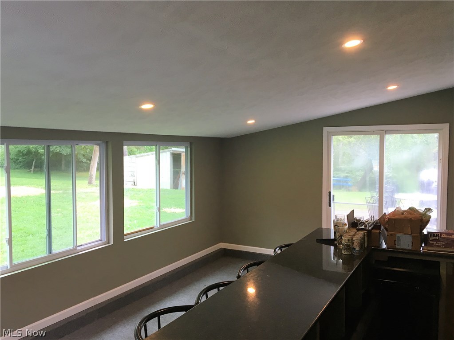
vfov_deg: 48.2
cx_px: 227
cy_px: 170
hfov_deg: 61.7
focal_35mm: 29
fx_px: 380
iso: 25
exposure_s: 1/30
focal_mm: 4.15
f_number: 2.2
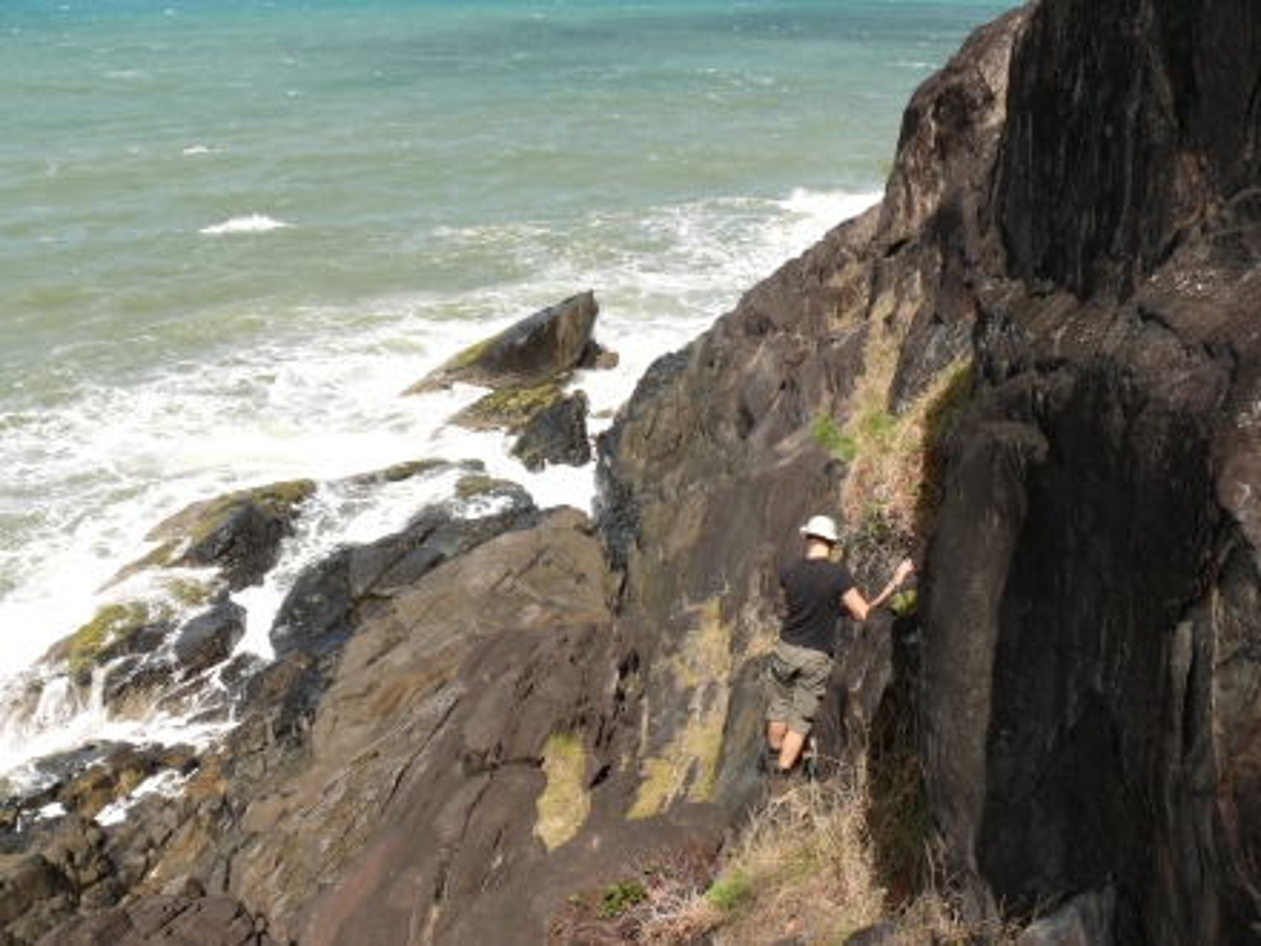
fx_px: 1275
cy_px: 473
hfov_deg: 52.6
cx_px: 630
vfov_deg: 40.7
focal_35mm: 35
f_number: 5.6
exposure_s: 1/500
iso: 100
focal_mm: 7.4
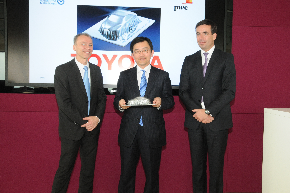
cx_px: 145
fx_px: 314
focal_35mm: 39
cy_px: 96
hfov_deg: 49.6
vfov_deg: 34.1
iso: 1250
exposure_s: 1/60
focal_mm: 26
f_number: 6.3
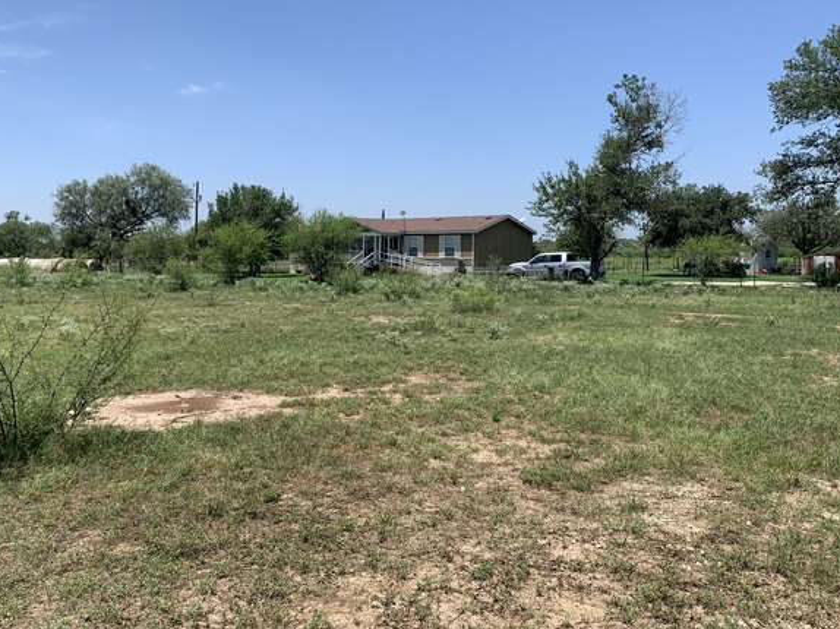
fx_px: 703
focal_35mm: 29
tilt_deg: -6.5
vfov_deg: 48.2
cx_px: 392
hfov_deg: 61.6
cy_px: 304
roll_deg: +0.2
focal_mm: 4.25
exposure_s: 1/2160
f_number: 1.8
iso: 25
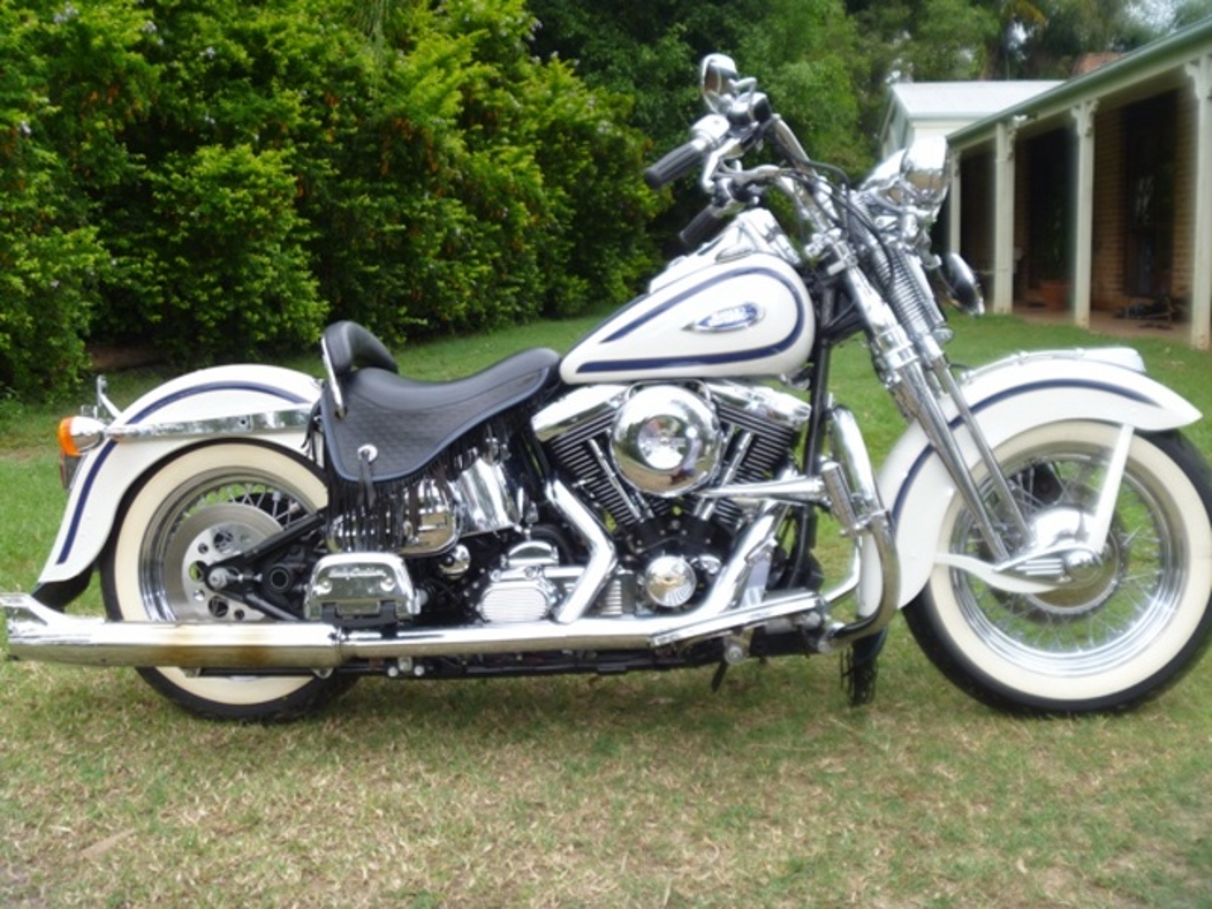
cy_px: 454
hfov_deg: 52.6
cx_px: 606
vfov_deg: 40.7
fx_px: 1225
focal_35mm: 35
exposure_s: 1/250
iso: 100
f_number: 3.5
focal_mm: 6.3
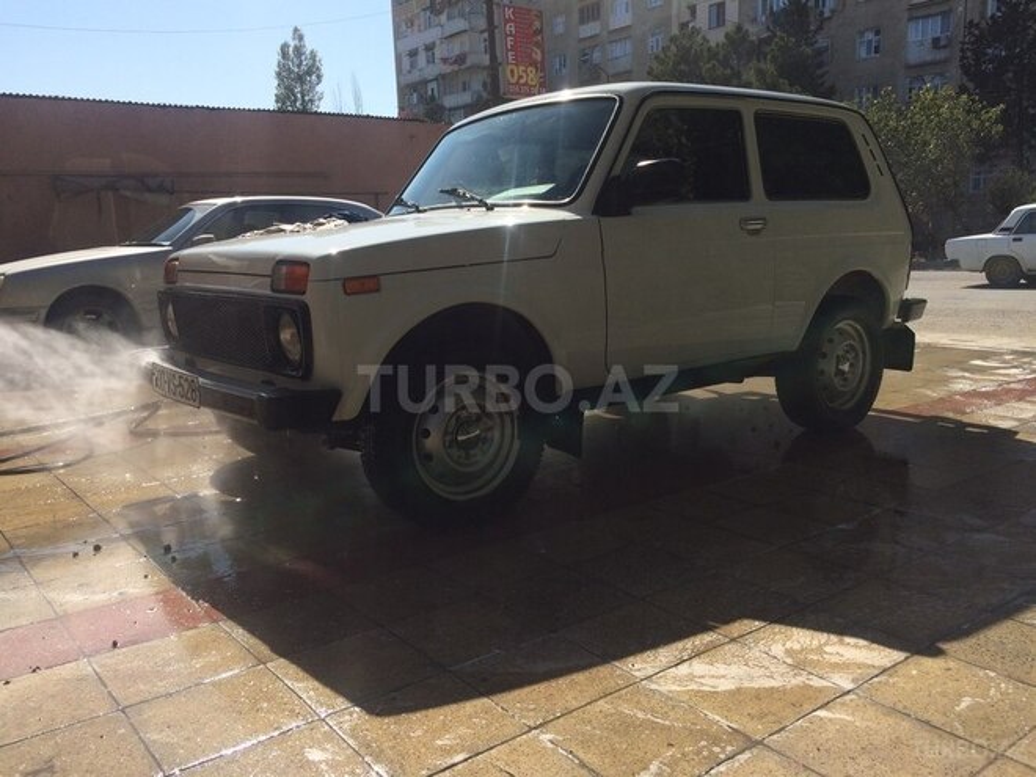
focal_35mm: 29
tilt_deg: -9.7
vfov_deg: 48.2
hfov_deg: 61.7
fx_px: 868
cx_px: 518
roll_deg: +1.3
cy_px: 388
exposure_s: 1/2933
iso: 32
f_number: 2.2
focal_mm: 4.15
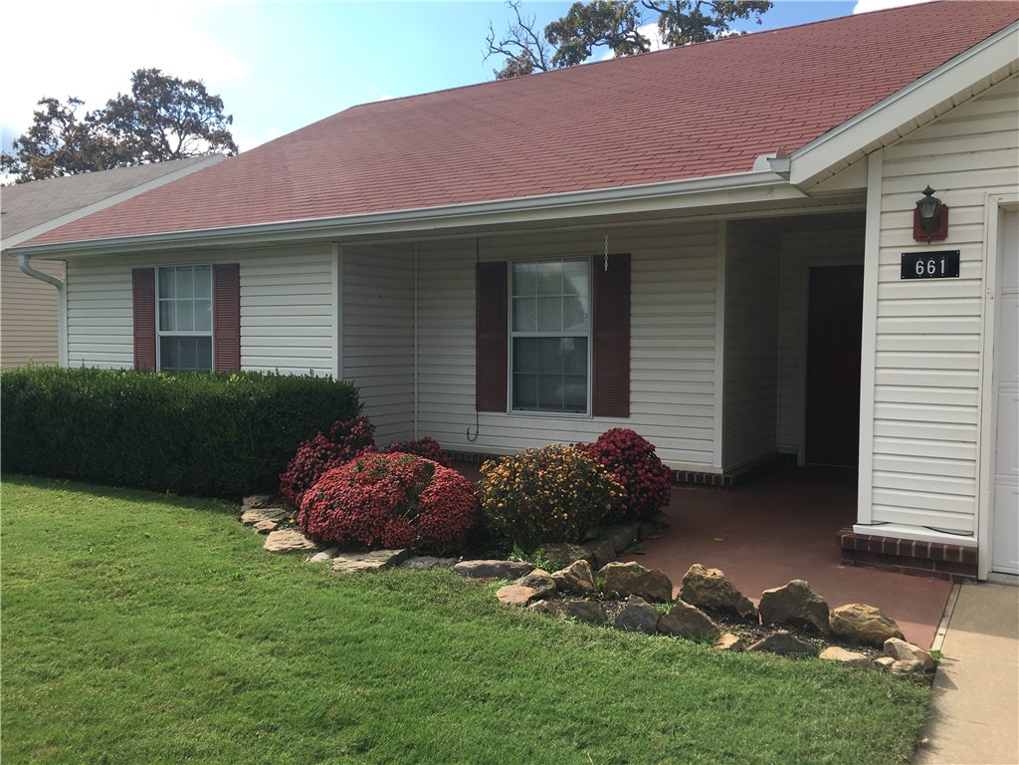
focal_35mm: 29
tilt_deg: -3.1
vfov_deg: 48.2
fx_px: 854
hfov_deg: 61.7
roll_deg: -0.1
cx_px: 510
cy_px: 382
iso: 25
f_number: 2.2
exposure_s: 1/986
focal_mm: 4.15
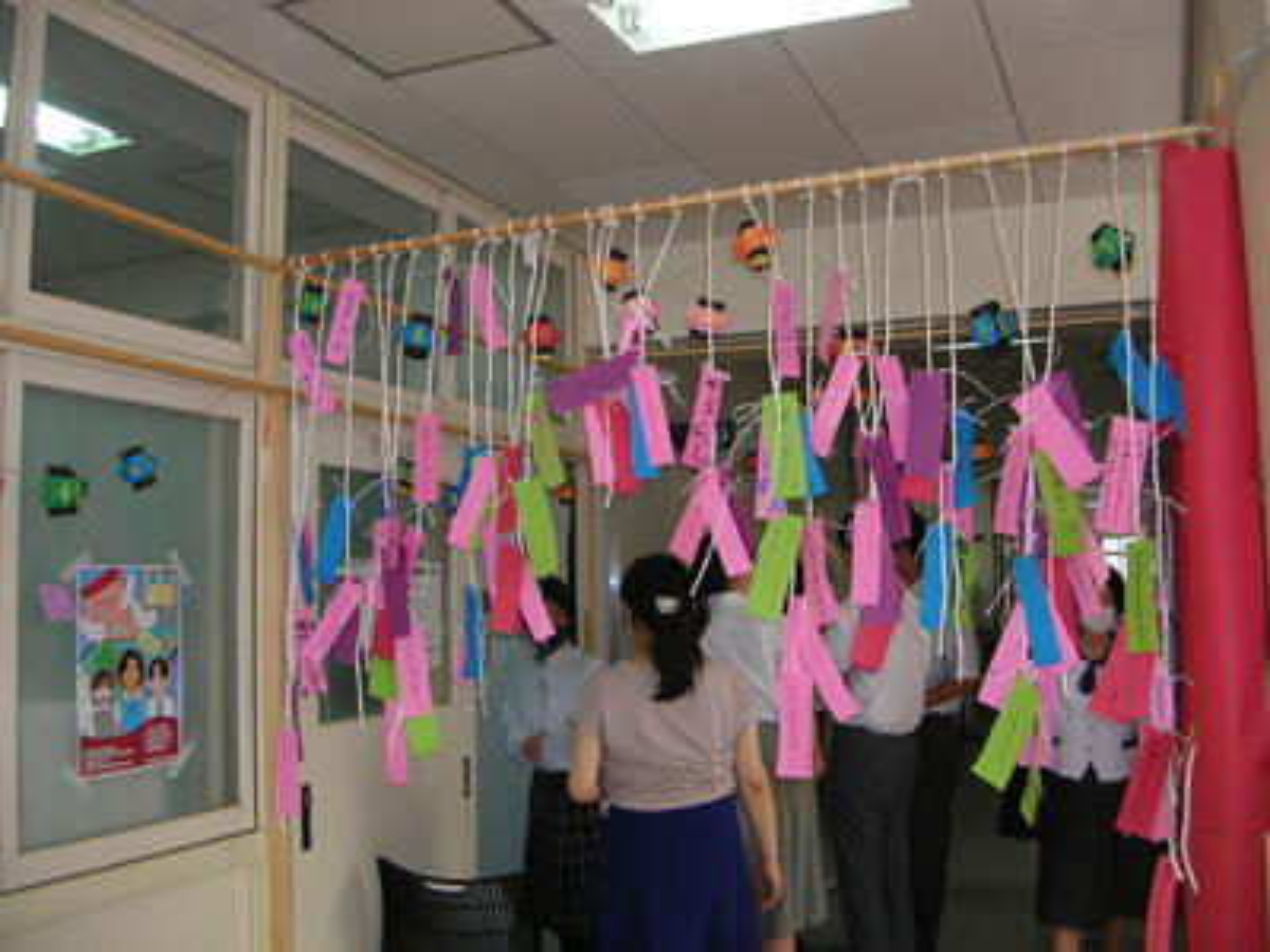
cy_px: 476
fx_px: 1284
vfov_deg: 40.7
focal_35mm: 35
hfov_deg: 52.6
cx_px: 635
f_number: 2.8
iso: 50
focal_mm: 5.8
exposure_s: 1/30
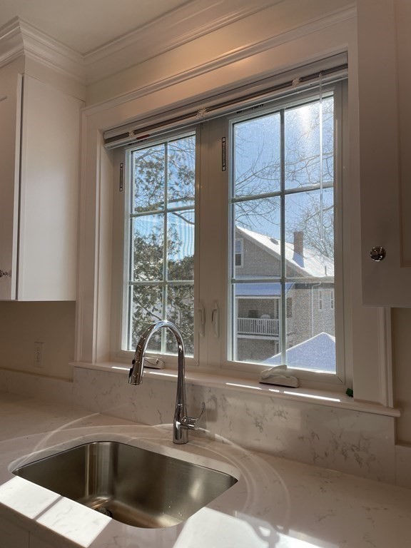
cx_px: 206
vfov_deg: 67.3
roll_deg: -0.1
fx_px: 412
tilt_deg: +4.1
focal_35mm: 26
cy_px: 274
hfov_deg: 53.1
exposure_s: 1/774
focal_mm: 4.2
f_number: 1.6
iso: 32
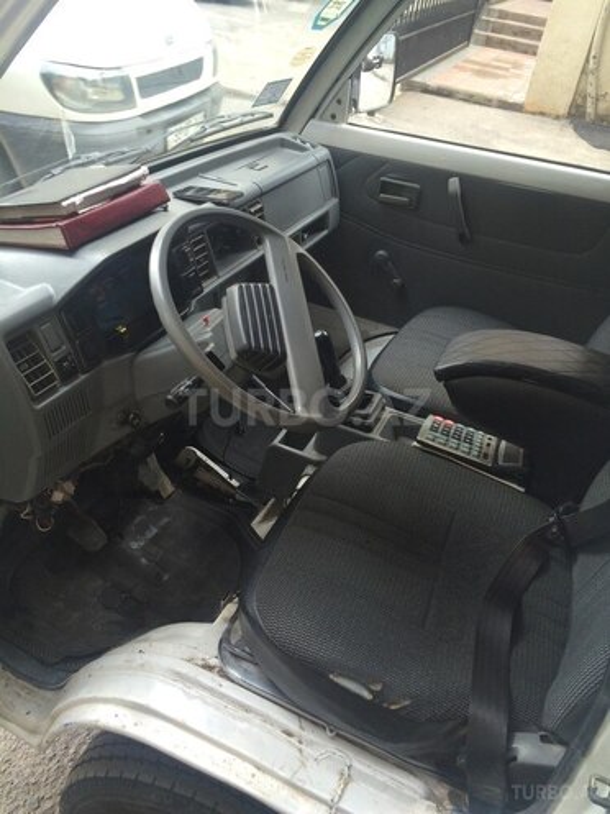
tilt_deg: -36.1
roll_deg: -7.3
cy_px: 407
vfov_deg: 61.7
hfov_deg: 48.2
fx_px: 681
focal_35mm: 29
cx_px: 305
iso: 50
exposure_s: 1/100
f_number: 2.2
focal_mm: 4.15
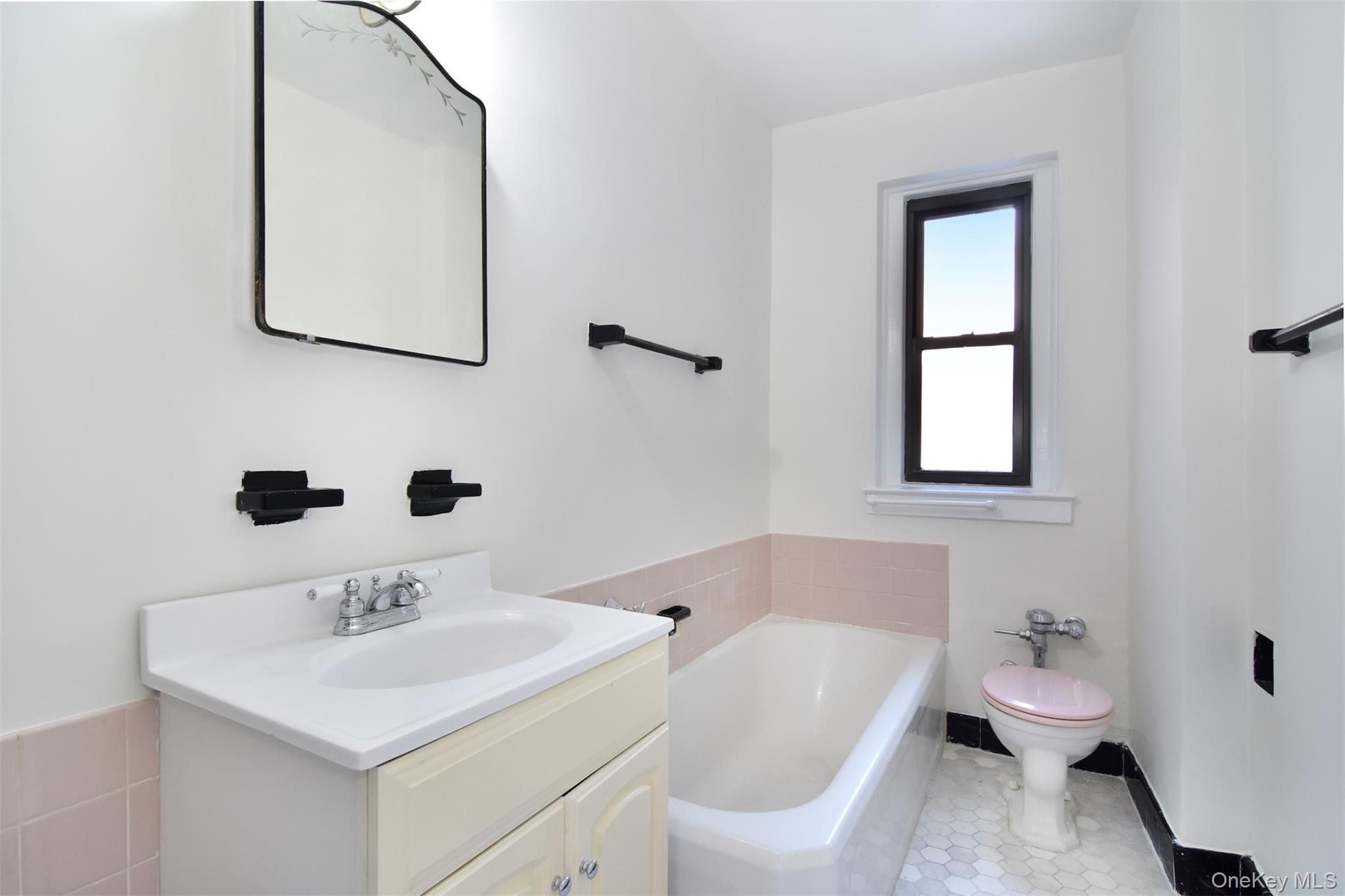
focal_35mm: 16
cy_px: 448
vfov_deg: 72.0
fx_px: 616
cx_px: 672
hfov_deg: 95.0
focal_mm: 11
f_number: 8
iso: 640
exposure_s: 1/40
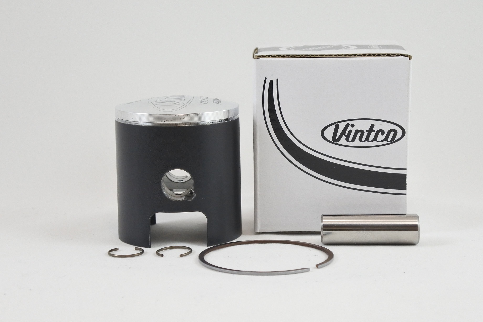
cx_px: 242
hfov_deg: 33.4
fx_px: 805
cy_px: 161
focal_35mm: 60
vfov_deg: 22.6
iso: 500
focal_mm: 22.3
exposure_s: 1/125
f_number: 4.8
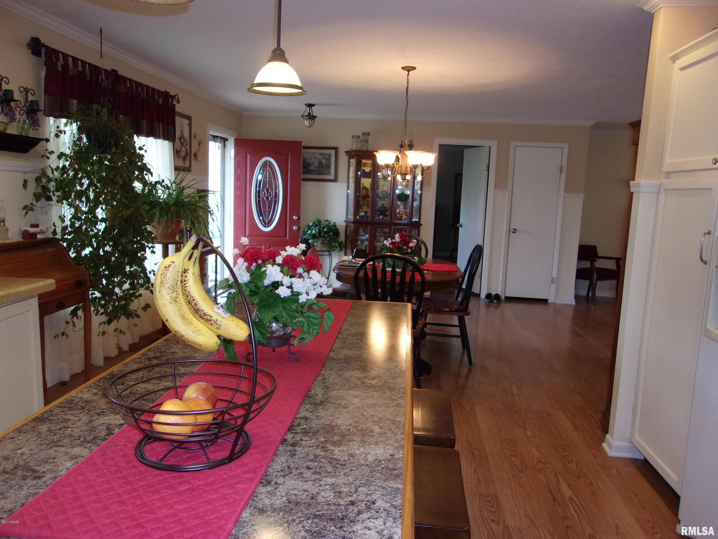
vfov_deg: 51.4
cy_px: 270
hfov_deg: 65.3
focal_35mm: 27
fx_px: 560
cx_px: 359
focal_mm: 4.9
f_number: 3
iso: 200
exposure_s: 1/34
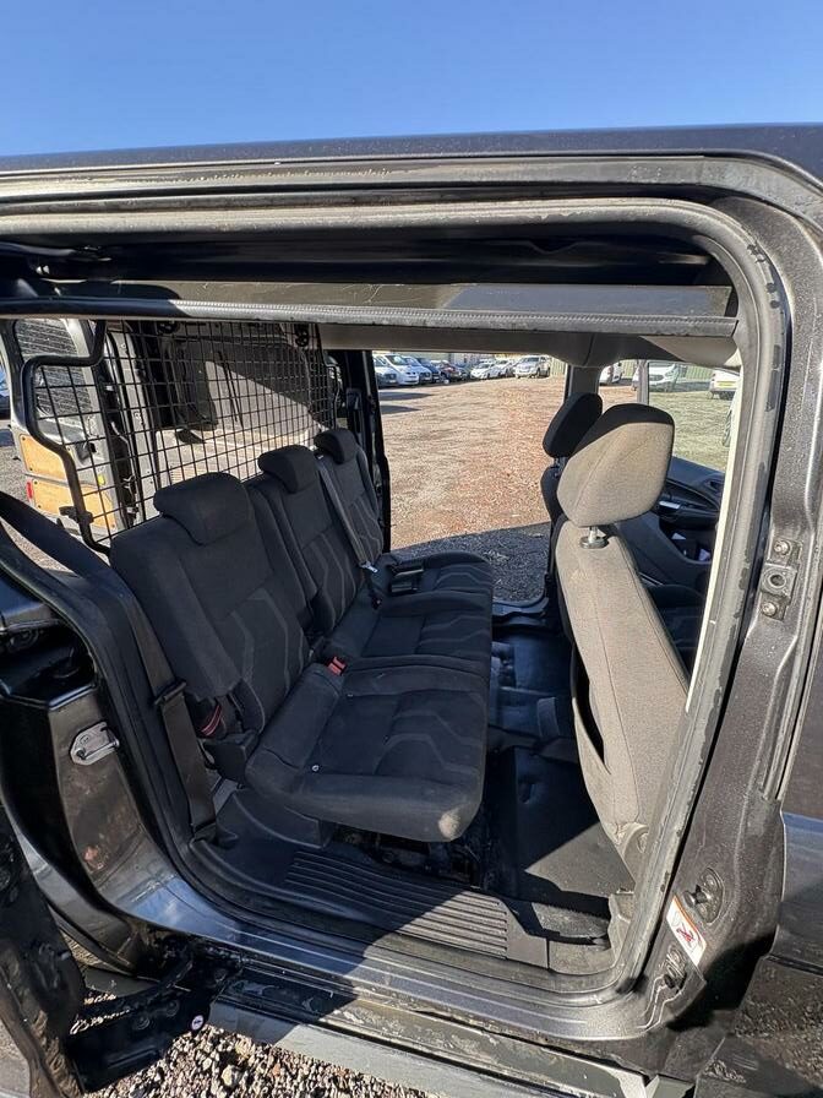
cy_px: 549
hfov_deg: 85.7
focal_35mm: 14
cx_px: 412
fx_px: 444
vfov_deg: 102.1
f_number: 2.2
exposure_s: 1/160
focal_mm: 2.22
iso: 40
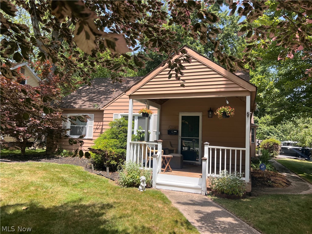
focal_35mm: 26
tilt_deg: +2.4
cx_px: 156
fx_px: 234
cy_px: 117
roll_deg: -1.8
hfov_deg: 67.3
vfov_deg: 53.1
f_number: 1.5
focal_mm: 5.7
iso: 50
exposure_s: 1/1645
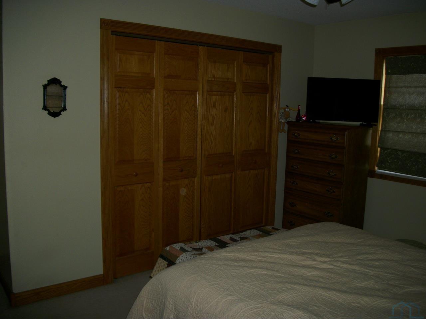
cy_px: 160
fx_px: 394
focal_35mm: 32
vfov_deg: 44.2
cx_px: 213
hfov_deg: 56.8
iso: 80
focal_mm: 5.7
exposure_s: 1/30
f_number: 2.9
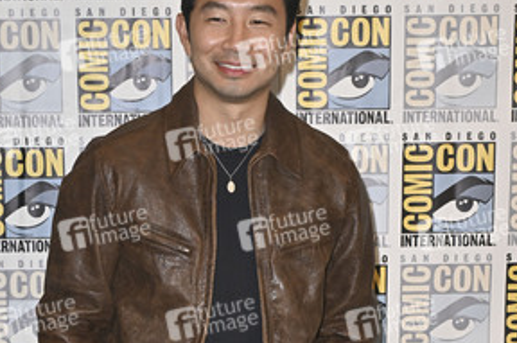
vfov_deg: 19.7
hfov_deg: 29.3
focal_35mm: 69
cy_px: 185
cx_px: 236
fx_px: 989
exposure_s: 1/250
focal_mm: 44
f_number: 5
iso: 2500
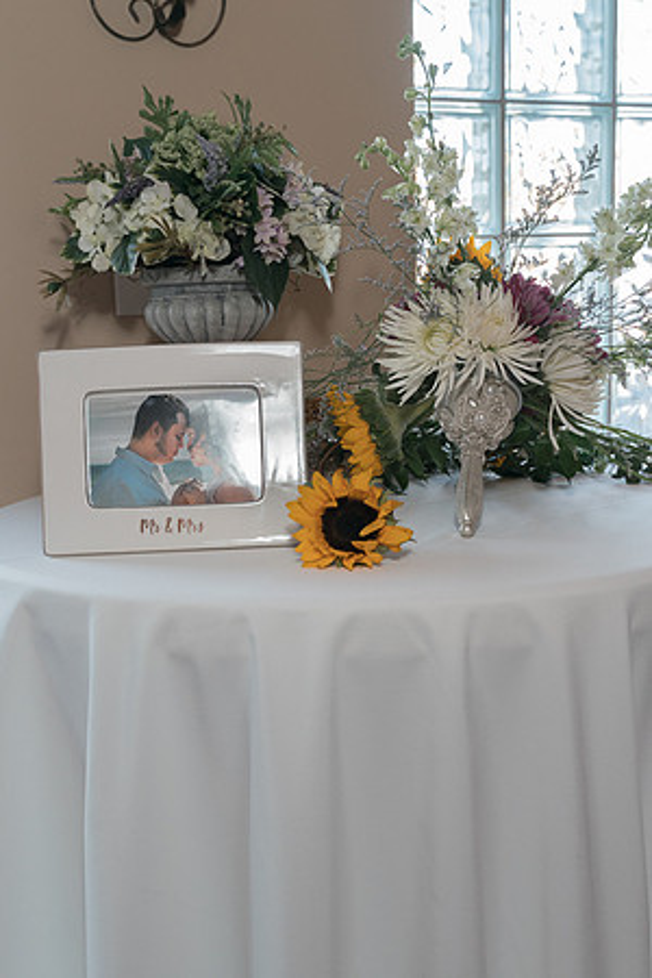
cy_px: 489
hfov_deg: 31.9
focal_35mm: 42
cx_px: 304
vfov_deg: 46.4
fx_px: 1141
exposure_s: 1/125
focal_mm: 28
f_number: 4.5
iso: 1000
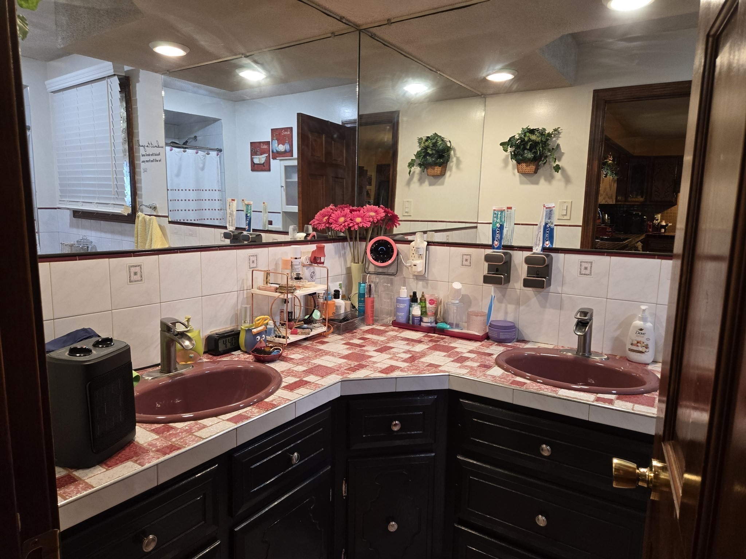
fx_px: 496
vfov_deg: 58.9
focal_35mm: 23
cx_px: 373
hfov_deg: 73.9
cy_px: 280
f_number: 1.8
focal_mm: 5.4
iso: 250
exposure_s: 1/120
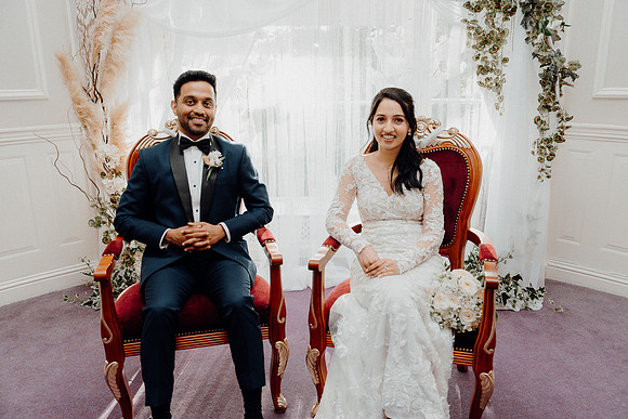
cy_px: 210
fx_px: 523
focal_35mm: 30
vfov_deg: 43.6
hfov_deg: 61.9
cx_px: 314
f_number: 3.5
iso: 125
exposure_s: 1/200
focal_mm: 30
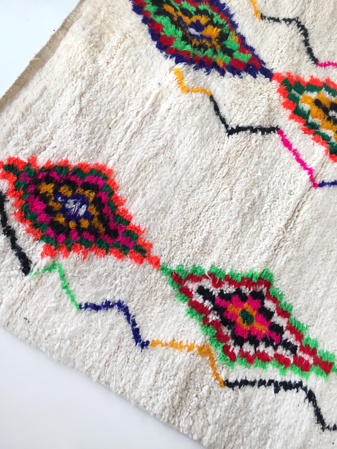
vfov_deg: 61.7
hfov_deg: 48.2
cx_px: 168
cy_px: 224
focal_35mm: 29
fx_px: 376
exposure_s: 1/120
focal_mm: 4.15
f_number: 2.2
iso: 50
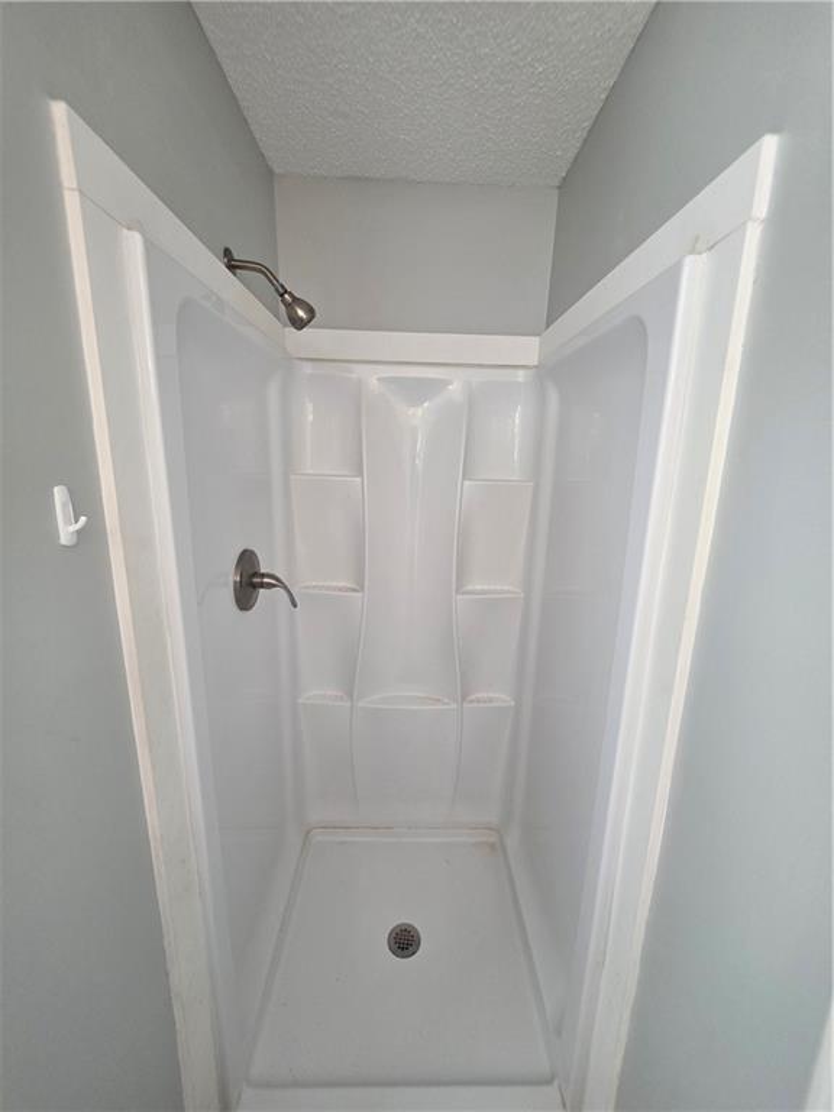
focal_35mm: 13
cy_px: 556
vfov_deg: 106.2
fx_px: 418
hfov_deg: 89.9
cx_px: 417
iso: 250
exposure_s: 1/120
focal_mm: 2.2
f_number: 1.9
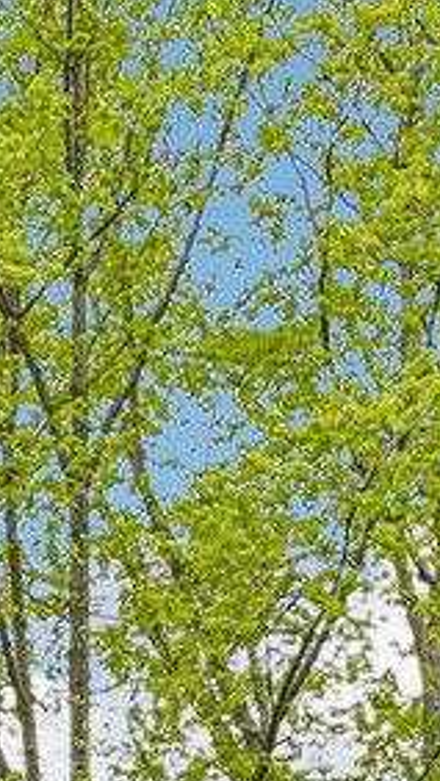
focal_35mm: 137
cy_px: 1176
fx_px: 2836
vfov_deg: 14.6
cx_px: 72
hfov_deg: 8.8
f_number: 8
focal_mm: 18
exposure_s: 1/40
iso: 100
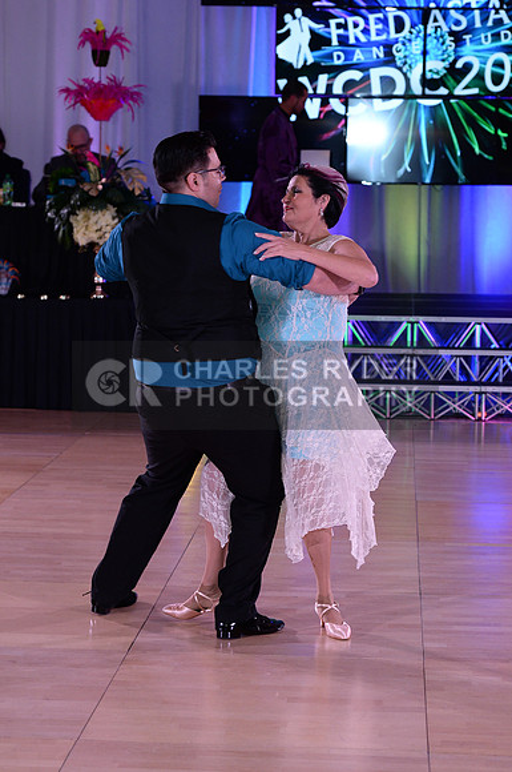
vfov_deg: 22.7
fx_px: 1926
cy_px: 386
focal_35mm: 90
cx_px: 256
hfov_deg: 15.1
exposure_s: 1/250
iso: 2000
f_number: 4.5
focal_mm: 90
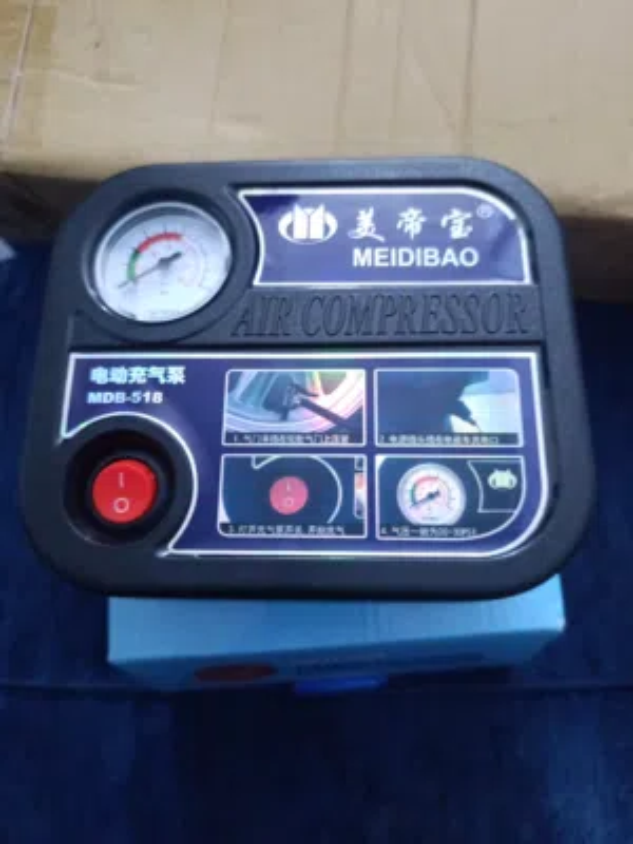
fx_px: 561
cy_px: 422
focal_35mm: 23
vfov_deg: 73.9
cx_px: 316
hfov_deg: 58.9
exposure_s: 1/25
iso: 3917
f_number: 1.6
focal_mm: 6.14
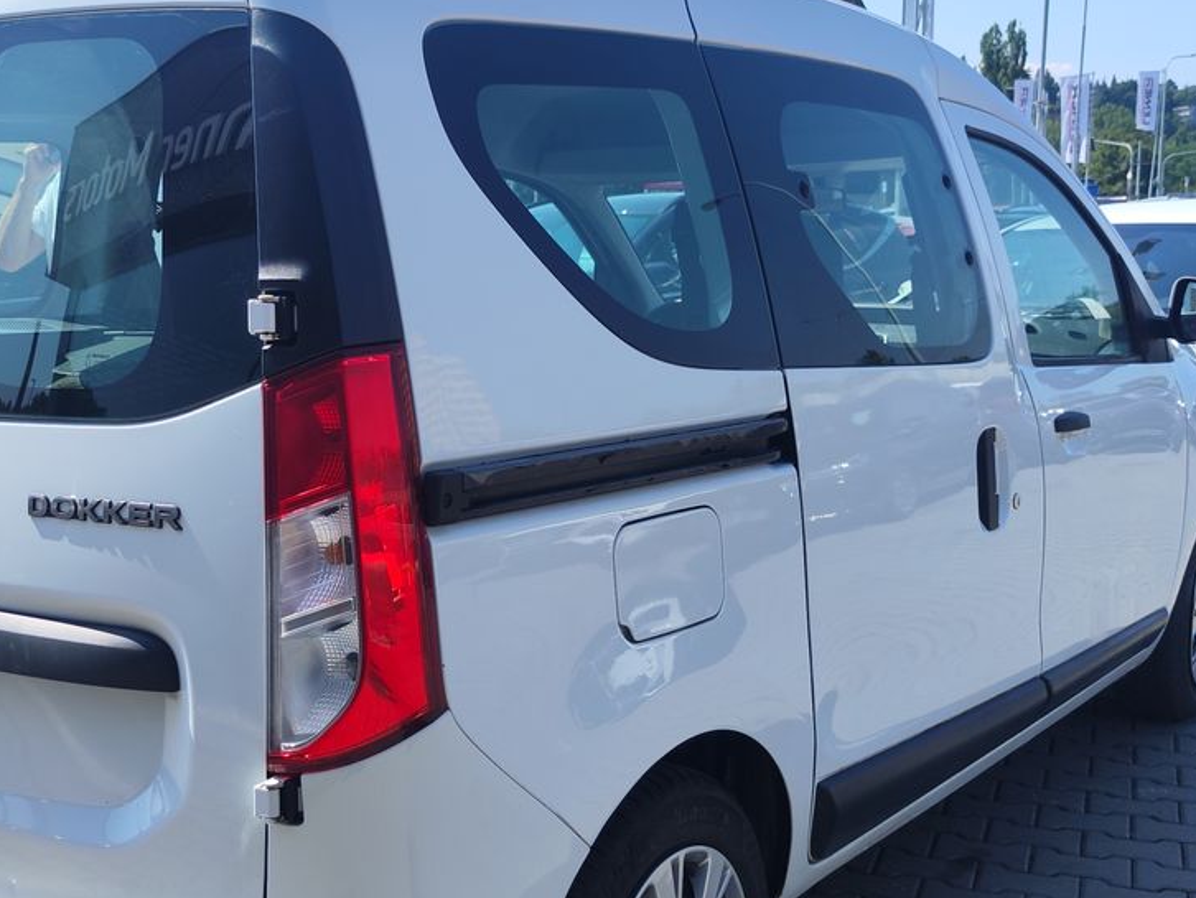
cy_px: 549
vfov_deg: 37.6
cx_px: 427
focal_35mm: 38
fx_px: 1313
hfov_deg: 48.4
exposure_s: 1/775
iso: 50
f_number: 1.69
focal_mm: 7.01
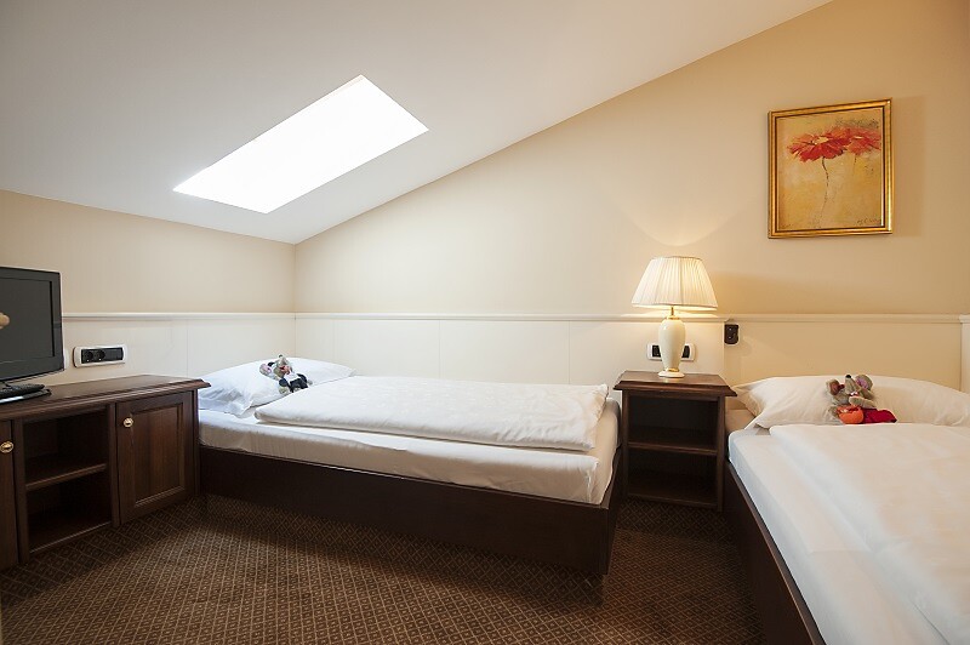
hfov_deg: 96.8
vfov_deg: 73.6
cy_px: 322
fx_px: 431
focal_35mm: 16
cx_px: 485
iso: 800
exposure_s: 1/20
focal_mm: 16
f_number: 6.3
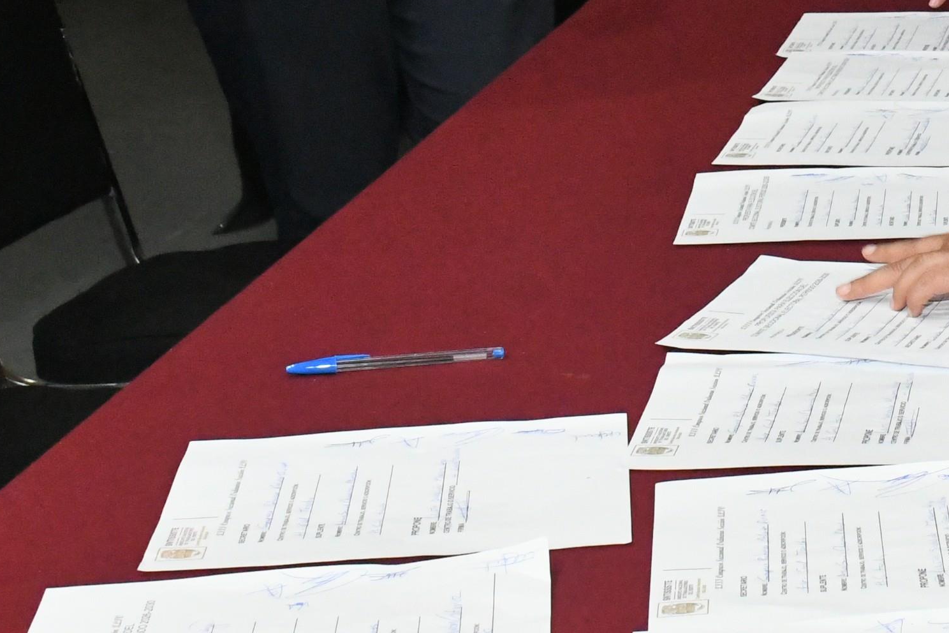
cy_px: 10
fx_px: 2662
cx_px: 957
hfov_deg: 19.6
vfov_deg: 13.4
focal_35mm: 101
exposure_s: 1/100
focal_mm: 24
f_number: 9
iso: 4500
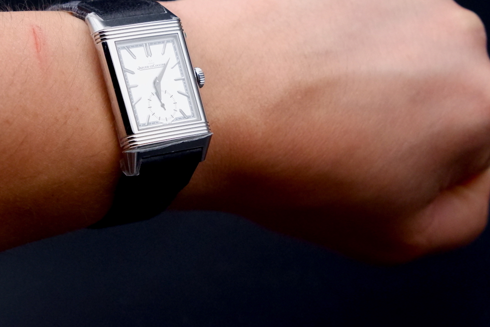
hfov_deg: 18.9
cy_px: 110
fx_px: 1470
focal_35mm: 108
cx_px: 230
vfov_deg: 12.7
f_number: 6.4
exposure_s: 1/4000
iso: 5000
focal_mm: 52.7
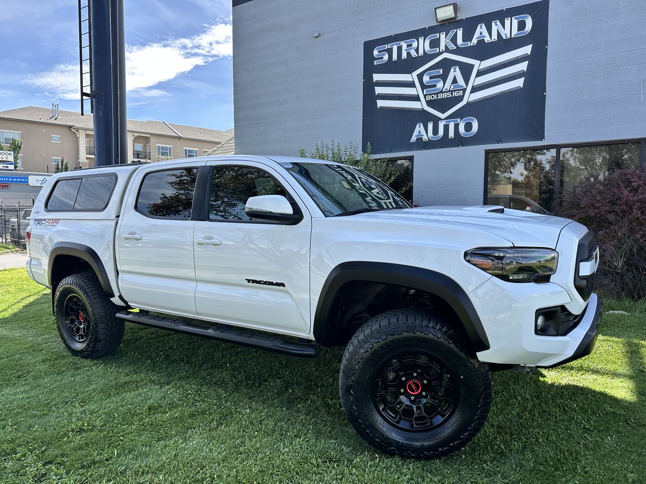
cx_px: 323
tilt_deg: -2.9
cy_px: 242
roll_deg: +0.1
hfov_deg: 71.6
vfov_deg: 56.8
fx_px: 448
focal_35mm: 24
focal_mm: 6.86
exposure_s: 1/1357
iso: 80
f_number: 1.78
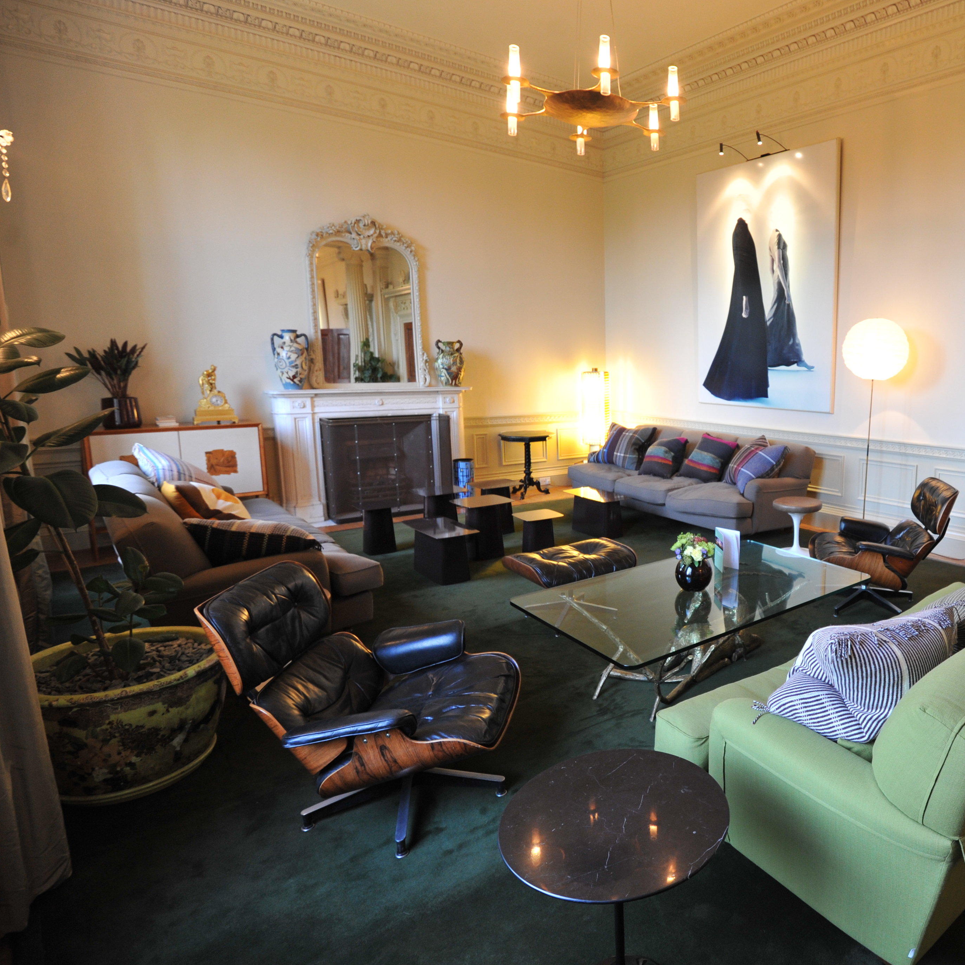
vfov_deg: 72.1
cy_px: 473
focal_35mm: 21
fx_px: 662
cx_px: 724
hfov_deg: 67.5
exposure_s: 1/15
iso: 1600
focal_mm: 16
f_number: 4
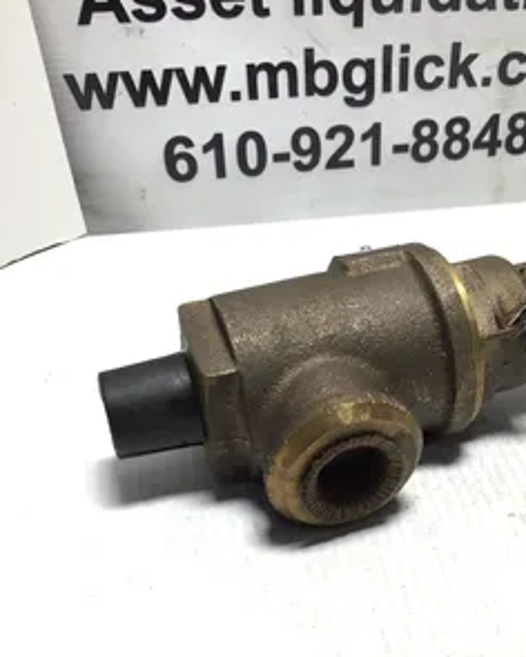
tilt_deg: -28.6
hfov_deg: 35.9
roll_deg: -0.7
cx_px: 370
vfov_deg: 44.8
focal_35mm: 41
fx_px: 798
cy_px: 327
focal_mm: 3.3
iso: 40
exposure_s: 1/120
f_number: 2.4
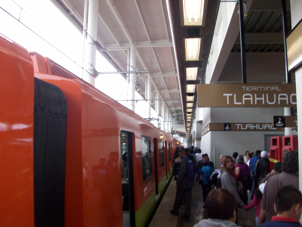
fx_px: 297
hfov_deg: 54.0
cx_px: 151
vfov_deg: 41.8
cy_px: 114
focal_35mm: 34
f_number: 2.8
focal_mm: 5.7
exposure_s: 1/134
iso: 64
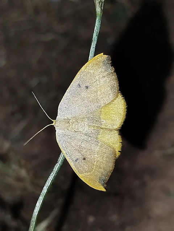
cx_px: 87
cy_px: 116
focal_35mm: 88
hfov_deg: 16.8
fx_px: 590
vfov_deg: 22.3
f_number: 1.7
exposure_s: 1/33
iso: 160
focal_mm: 5.31
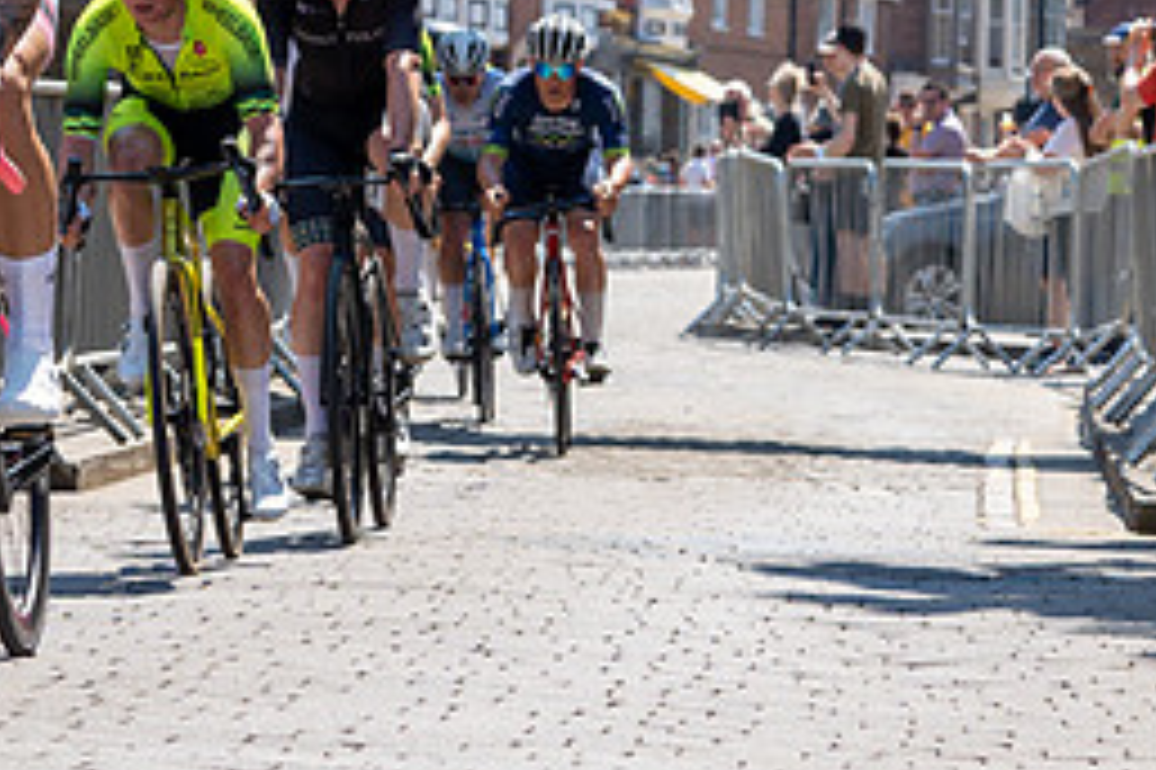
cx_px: -239
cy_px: -128
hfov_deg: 8.1
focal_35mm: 252
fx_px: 8087
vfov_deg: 5.4
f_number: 5
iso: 160
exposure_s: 1/800
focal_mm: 75
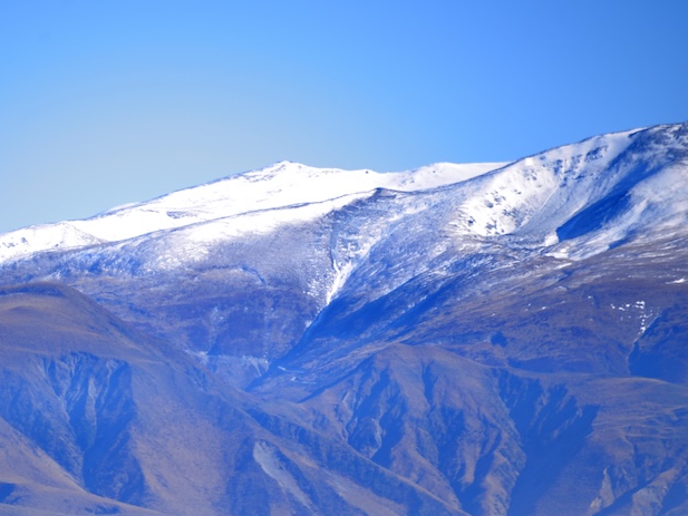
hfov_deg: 4.1
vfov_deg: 3.1
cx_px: 176
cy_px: 348
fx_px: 9522
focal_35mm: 479
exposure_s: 1/320
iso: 100
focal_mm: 300
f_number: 5.6
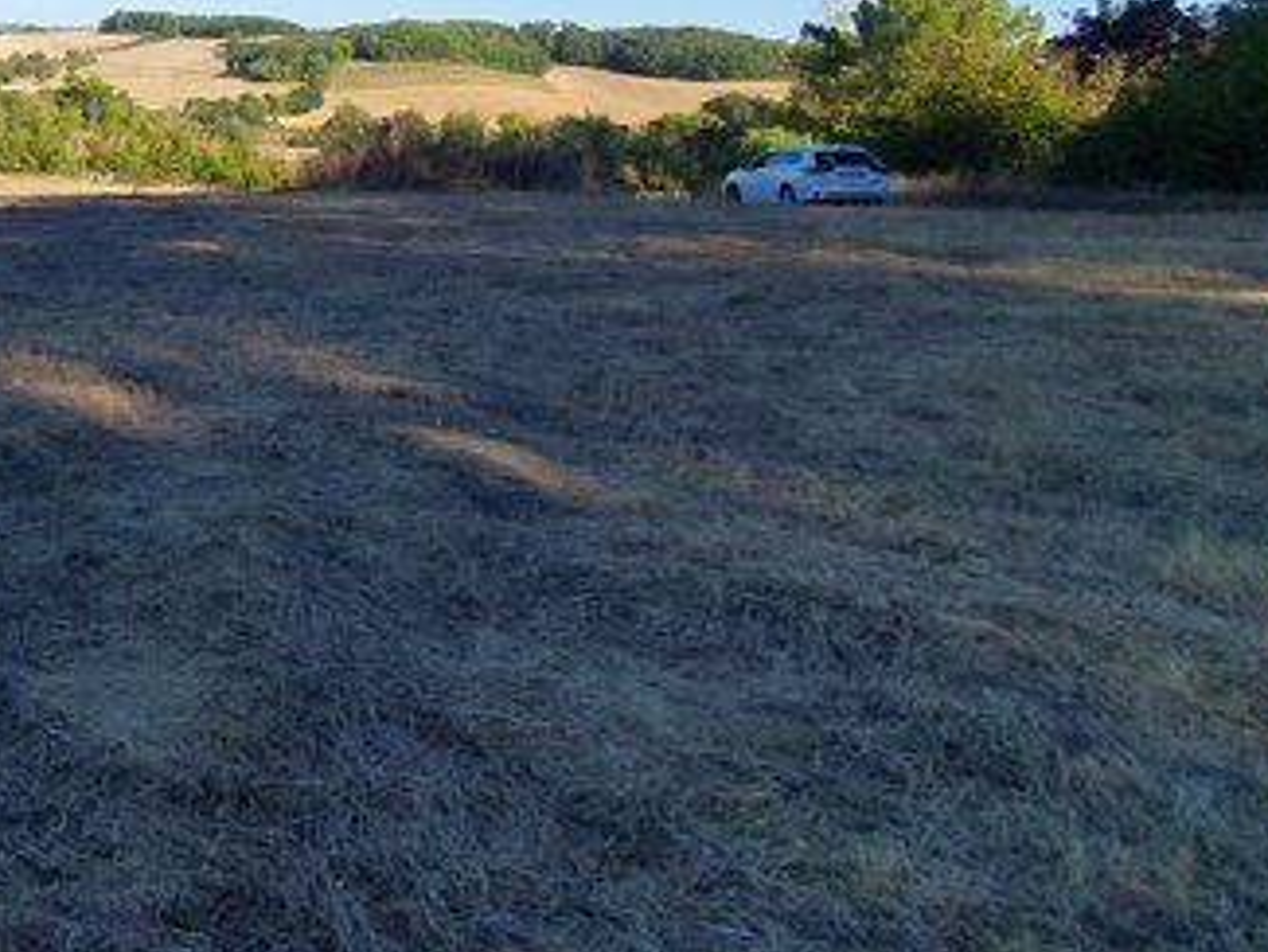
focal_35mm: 32
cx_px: -240
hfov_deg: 40.6
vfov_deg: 41.3
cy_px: 129
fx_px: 1173
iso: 50
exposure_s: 1/830
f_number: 2.2
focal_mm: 1.8
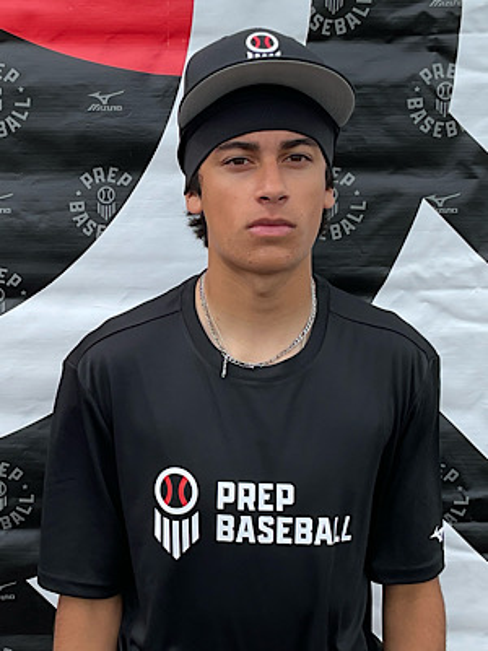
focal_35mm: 29
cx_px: 244
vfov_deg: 61.7
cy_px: 326
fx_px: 545
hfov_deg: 48.2
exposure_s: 1/770
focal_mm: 3
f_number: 1.8
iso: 16
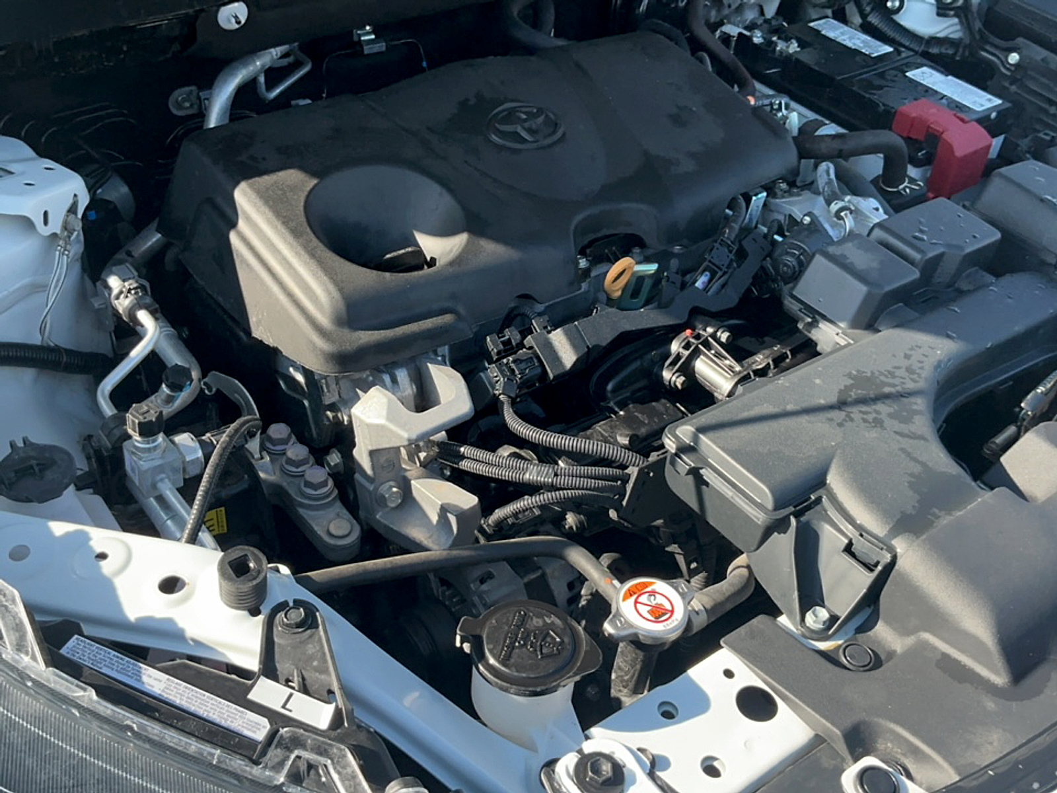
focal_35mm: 30
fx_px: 916
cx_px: 528
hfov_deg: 60.0
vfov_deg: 46.8
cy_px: 396
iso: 32
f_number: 1.8
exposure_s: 1/465
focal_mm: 3
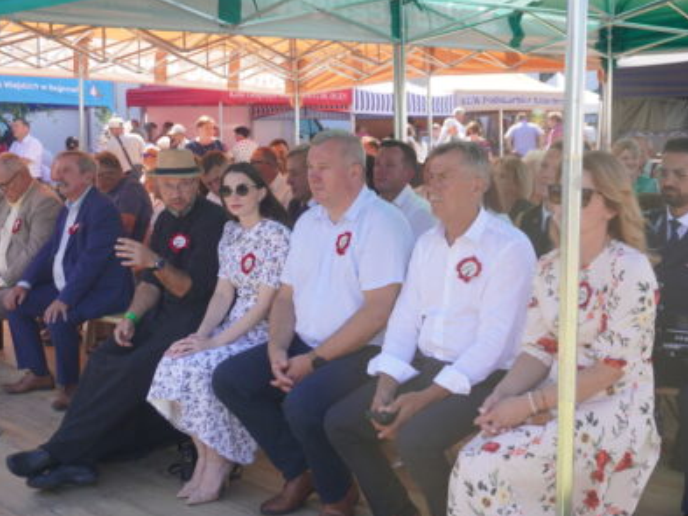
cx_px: 305
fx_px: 886
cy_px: 259
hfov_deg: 42.4
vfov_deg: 32.5
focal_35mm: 45
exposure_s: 1/160
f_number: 4.5
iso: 100
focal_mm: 27
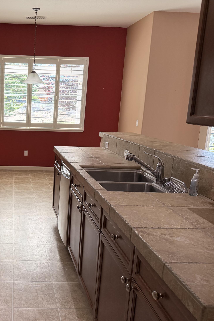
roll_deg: -0.7
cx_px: 19
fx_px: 303
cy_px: 160
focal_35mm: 34
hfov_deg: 36.3
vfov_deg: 55.8
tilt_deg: -10.7
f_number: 1.78
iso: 200
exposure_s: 1/220
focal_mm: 6.76
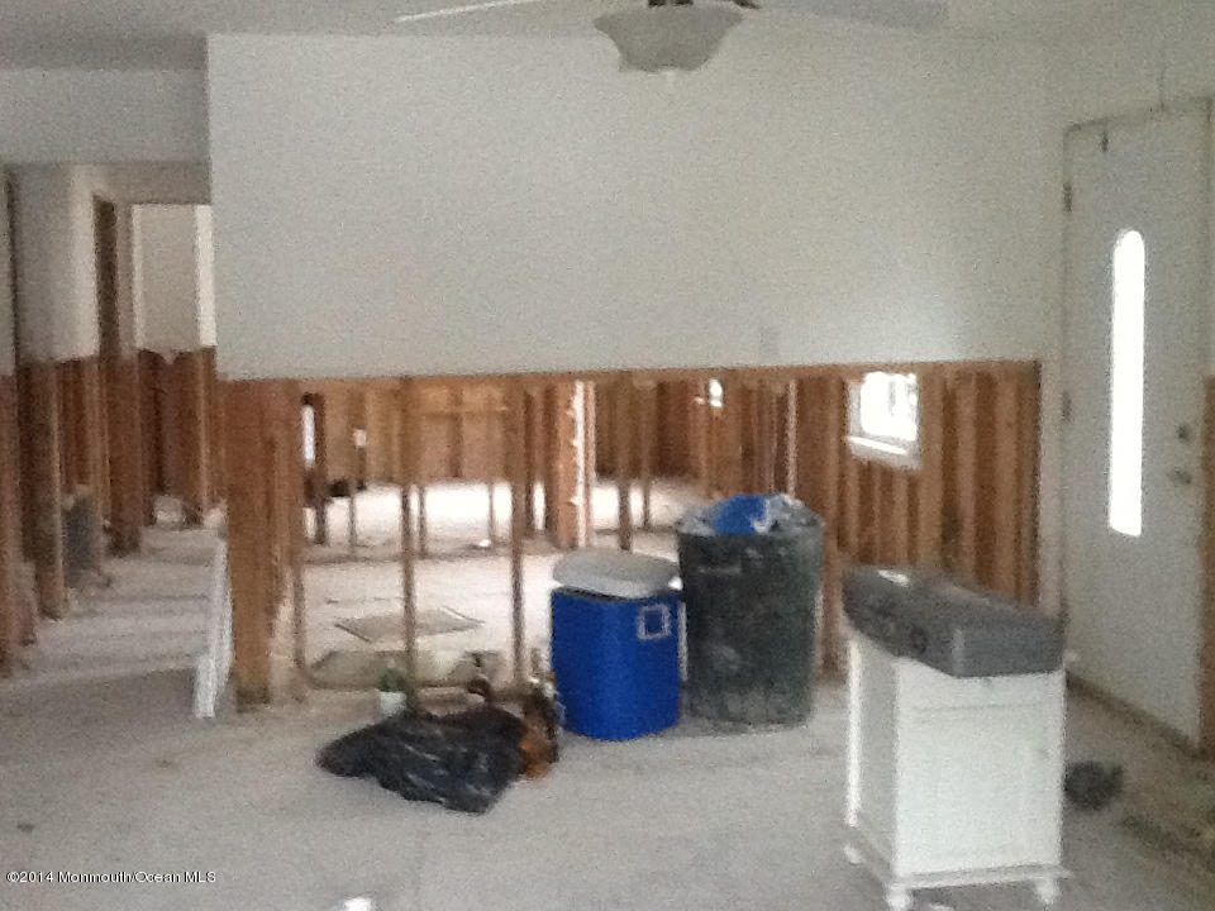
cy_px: 456
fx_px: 1544
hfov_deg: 42.9
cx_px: 608
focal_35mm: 44
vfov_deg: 32.9
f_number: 2.4
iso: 400
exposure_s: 1/24
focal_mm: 2.03
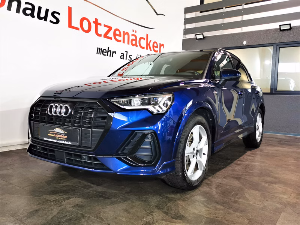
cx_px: 150
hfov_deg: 60.0
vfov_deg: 46.8
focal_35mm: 30
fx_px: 260
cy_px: 112
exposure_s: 1/50
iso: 250
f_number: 1.8
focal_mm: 5.58
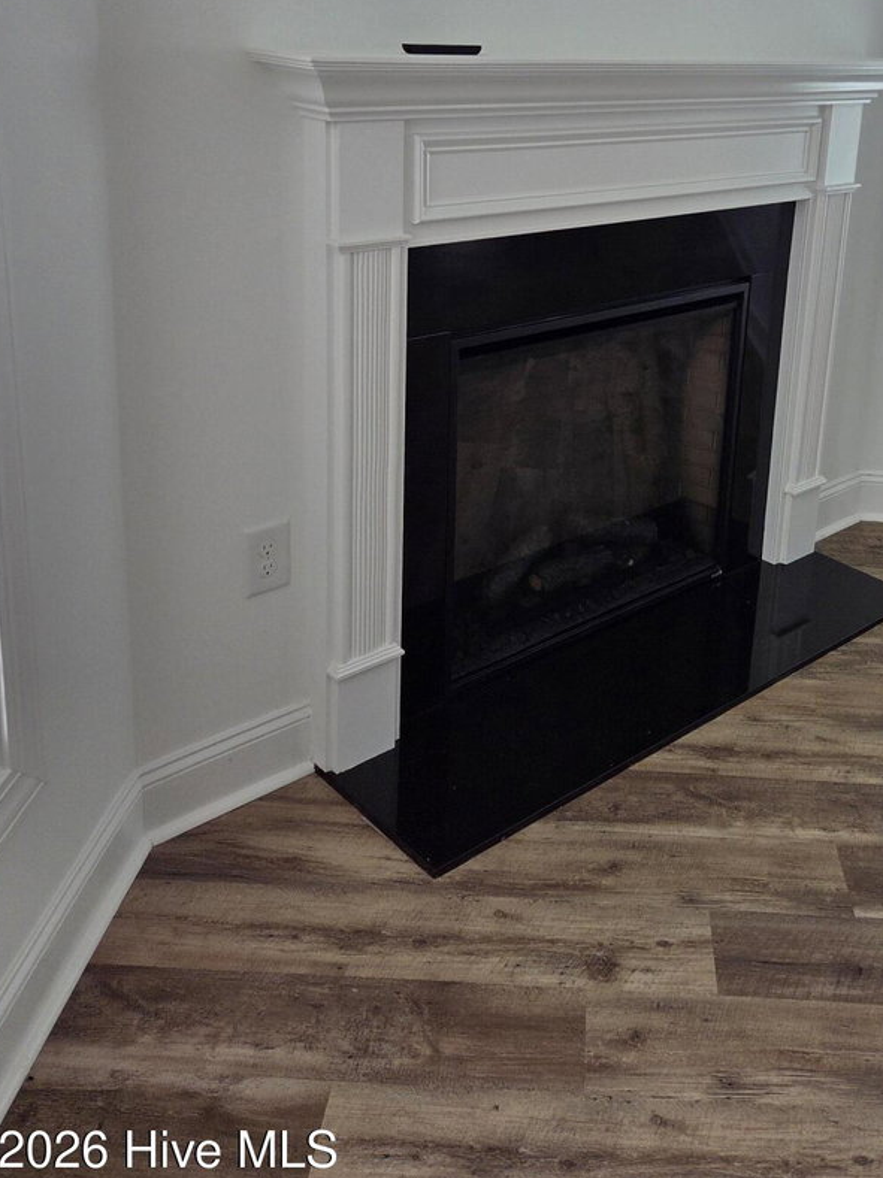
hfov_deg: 39.9
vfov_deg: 51.0
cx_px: 628
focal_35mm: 35
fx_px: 1191
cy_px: 336
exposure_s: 1/180
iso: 32
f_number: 1.8
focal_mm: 5.4
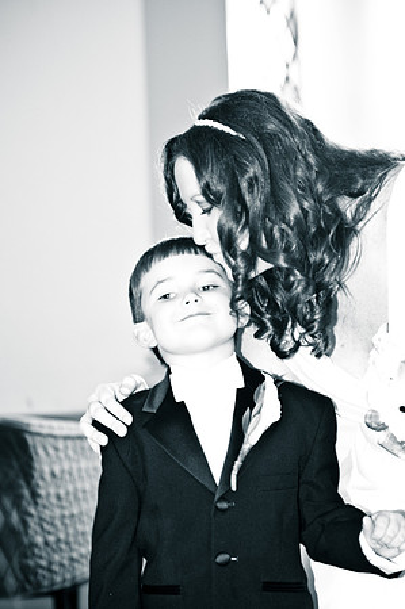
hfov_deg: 14.7
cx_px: 202
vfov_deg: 21.9
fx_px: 1573
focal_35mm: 93
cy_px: 304
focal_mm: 62
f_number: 2.8
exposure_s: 1/80
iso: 200
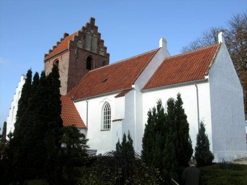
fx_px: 257
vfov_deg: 39.7
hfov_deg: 51.3
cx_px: 124
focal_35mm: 36
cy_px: 92
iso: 50
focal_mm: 7.5
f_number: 6.1
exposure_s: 1/304
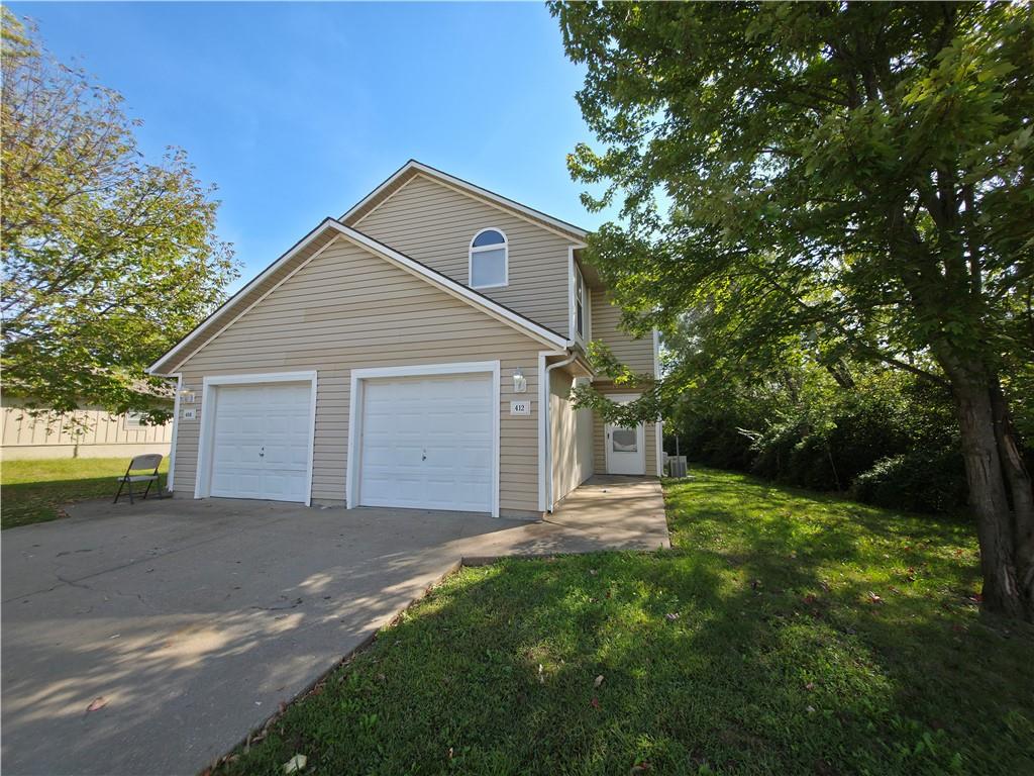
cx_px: 517
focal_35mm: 13
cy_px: 388
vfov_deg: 89.9
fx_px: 388
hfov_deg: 106.2
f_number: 1.9
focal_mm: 2.2
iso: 20
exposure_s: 1/479
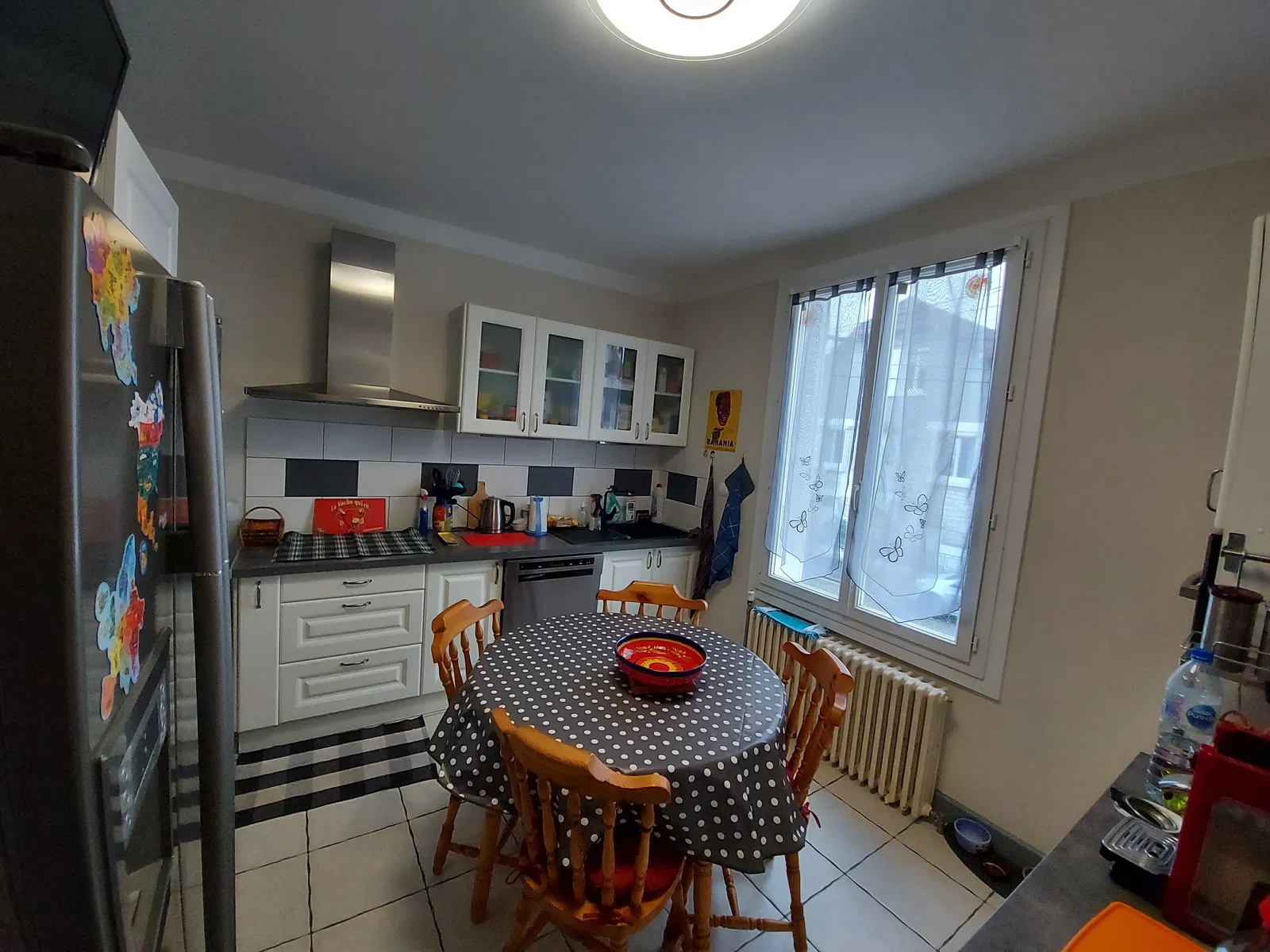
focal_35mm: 13
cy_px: 476
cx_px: 635
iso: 250
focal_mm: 1.74
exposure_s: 1/50
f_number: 2.2
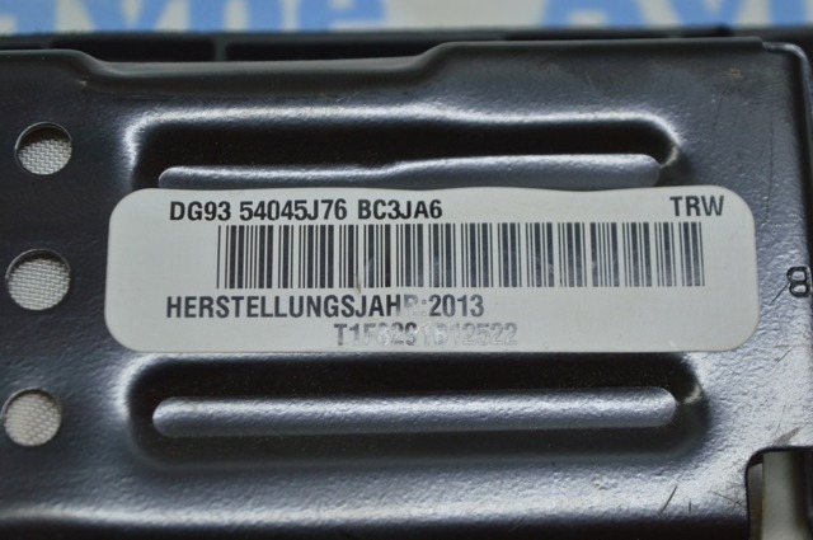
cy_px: 270
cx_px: 406
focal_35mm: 82
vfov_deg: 16.5
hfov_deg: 24.6
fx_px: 1861
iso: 400
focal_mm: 55
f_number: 5.6
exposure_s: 1/60
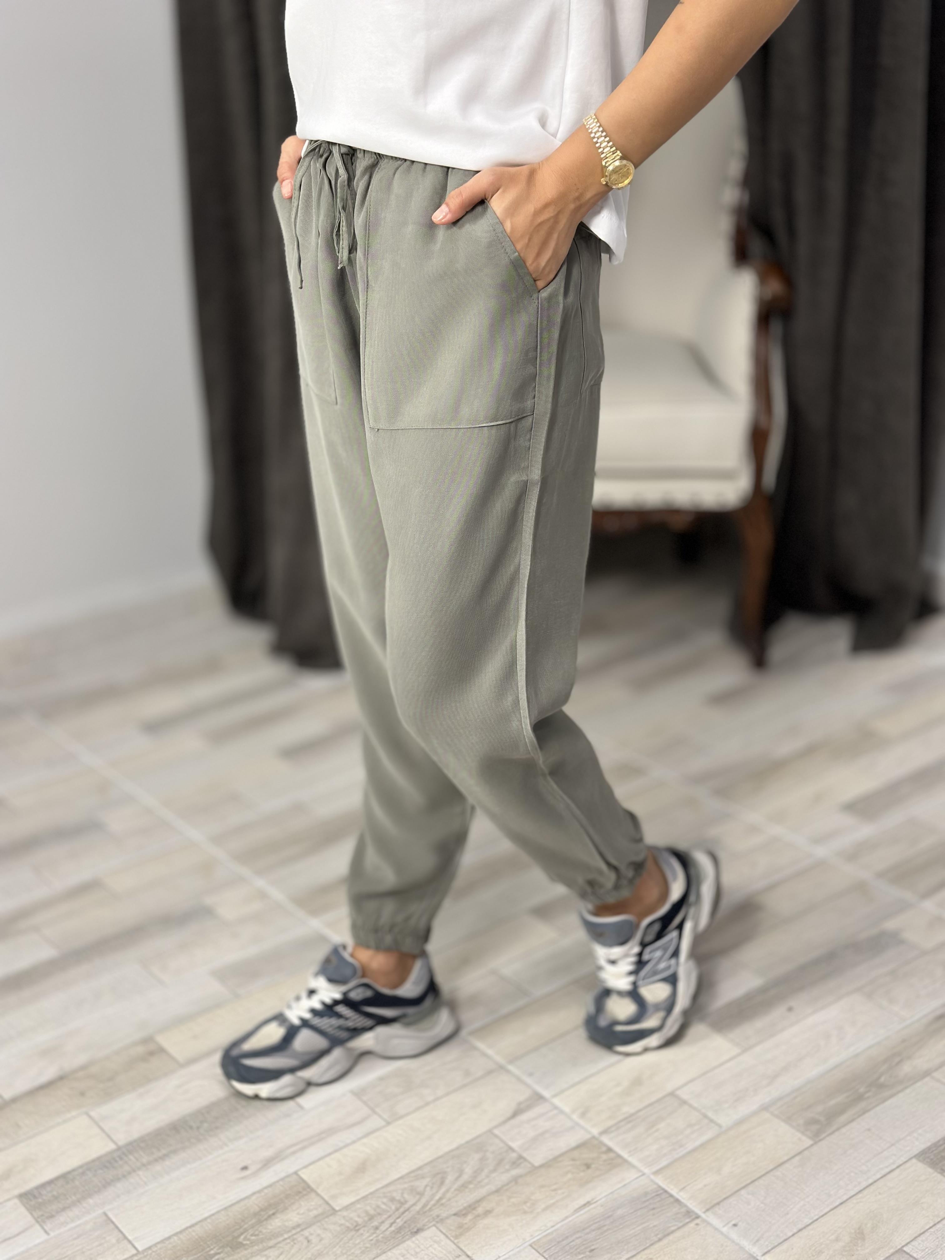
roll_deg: +1.8
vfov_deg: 39.7
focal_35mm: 48
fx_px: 1747
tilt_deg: -22.6
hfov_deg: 30.3
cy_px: 630
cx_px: 472
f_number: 1.78
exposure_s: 1/100
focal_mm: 6.86
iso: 125
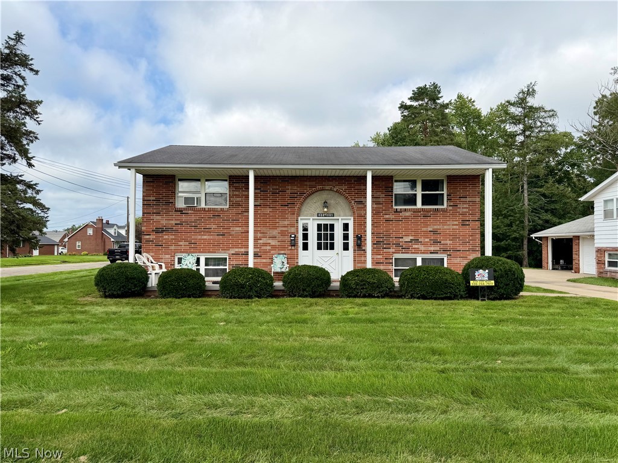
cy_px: 232
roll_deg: +0.2
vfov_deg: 56.8
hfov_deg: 71.6
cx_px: 309
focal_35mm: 24
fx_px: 428
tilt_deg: +1.7
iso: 80
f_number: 1.78
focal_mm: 6.76
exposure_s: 1/4167
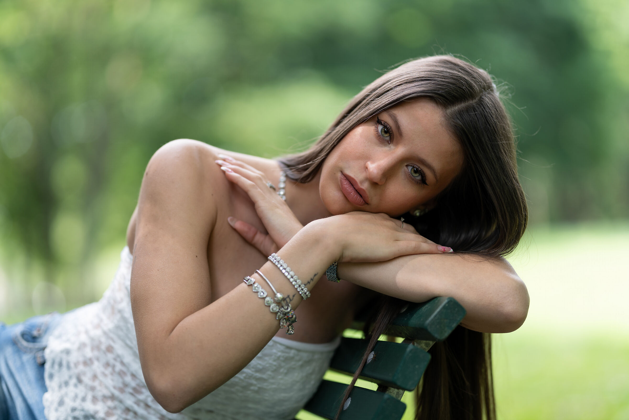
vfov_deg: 16.1
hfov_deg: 23.9
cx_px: 314
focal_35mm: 85
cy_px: 210
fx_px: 1485
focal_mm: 85
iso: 100
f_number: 1.4
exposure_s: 1/400
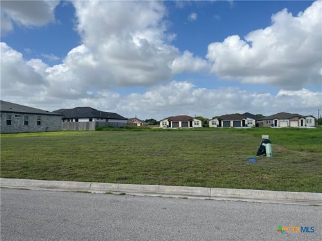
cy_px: 120
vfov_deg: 53.1
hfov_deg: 67.3
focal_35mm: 26
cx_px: 161
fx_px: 242
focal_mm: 5.1
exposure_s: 1/4854
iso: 50
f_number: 1.6
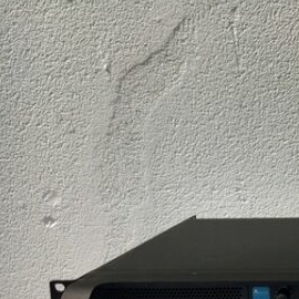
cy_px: 208
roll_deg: -2.4
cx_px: 327
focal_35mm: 57
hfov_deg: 27.5
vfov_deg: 29.8
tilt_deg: -7.5
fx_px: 557
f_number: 2.2
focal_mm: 4.15
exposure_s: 1/4808
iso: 25
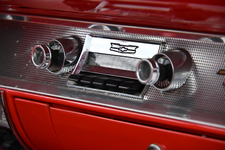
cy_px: 75
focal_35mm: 186
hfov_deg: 11.1
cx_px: 112
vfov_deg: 7.4
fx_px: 1162
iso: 1100
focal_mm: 124
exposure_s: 1/125
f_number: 5.6
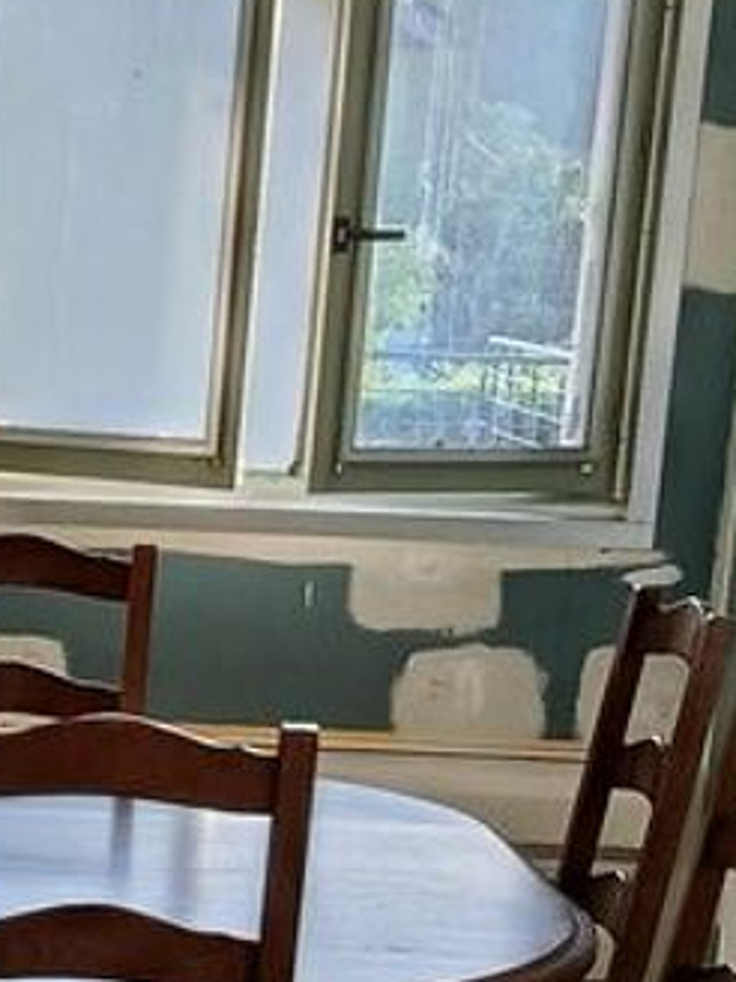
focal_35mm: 126
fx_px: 3572
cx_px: -413
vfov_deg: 15.3
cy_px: 1043
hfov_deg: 11.2
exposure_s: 1/100
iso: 172
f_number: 1.7
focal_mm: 5.24
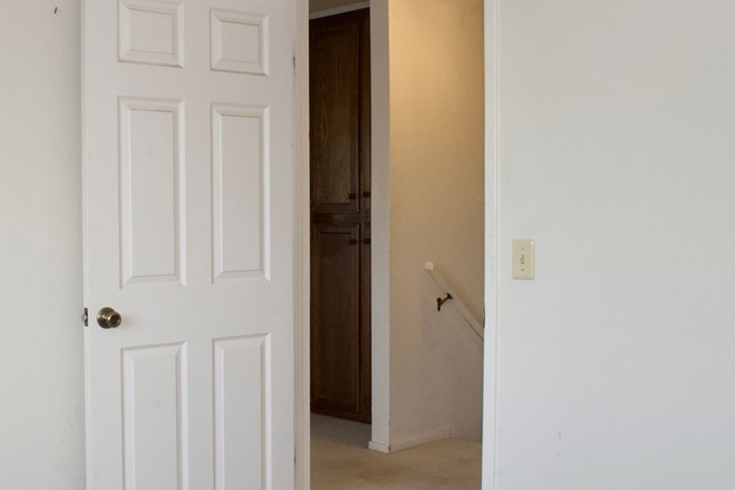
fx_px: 878
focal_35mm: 43
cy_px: 245
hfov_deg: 44.3
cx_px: 209
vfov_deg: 31.2
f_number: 25
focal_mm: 20
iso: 1600
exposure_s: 1/13
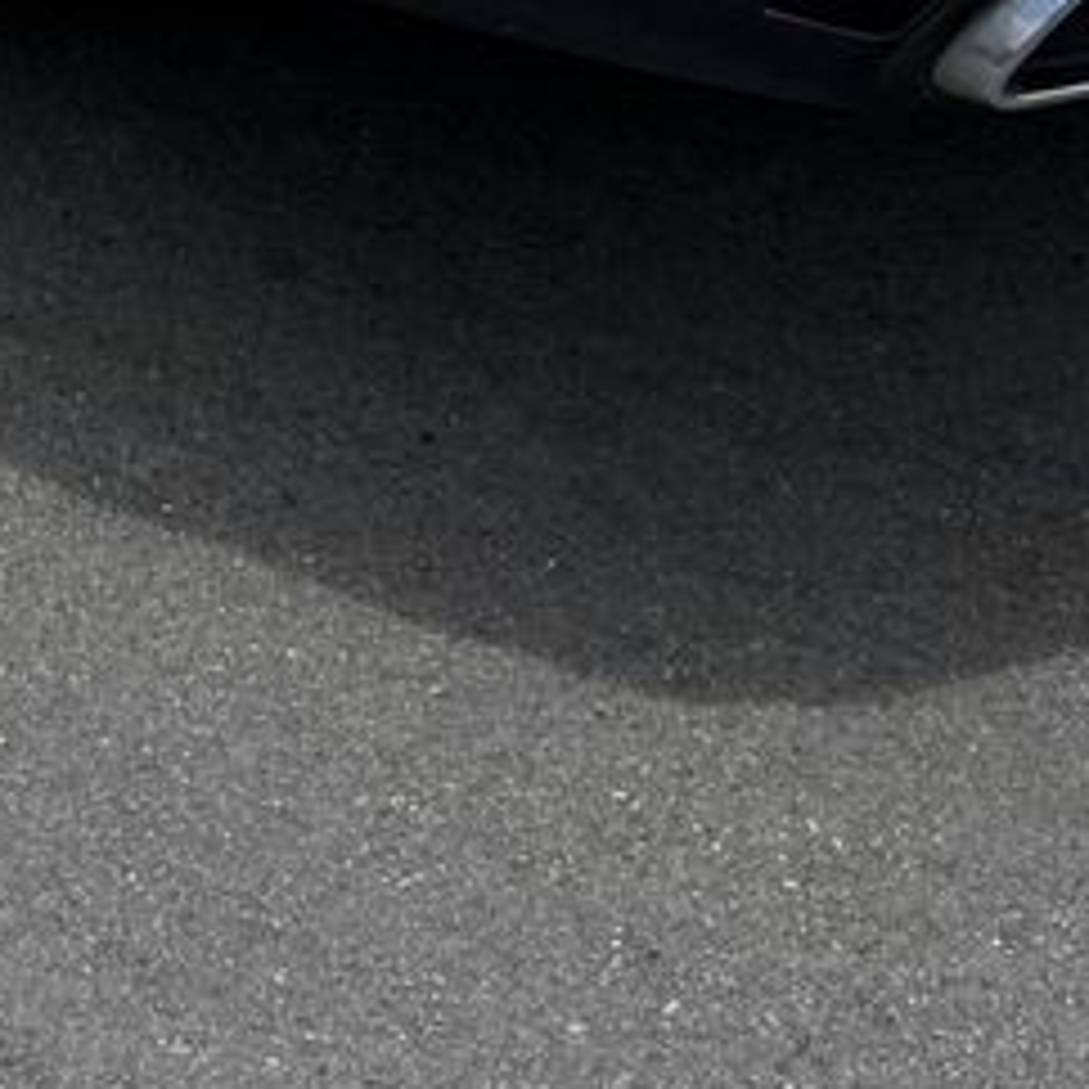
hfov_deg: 12.4
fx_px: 4983
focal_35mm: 140
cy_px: -1516
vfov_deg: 10.7
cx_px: 297
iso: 80
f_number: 1.78
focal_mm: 6.76
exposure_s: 1/9091
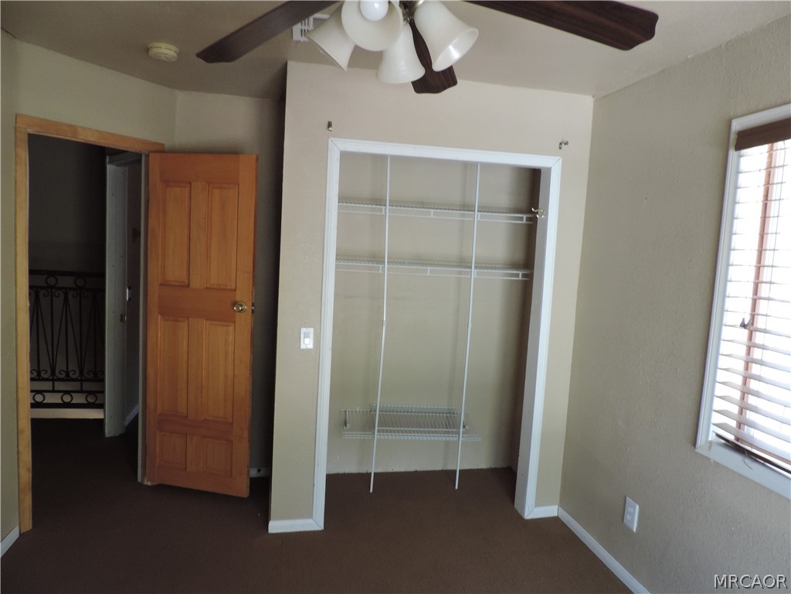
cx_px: 396
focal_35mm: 24
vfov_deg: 56.8
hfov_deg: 71.6
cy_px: 297
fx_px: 548
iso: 320
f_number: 3
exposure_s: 1/30
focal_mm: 4.3
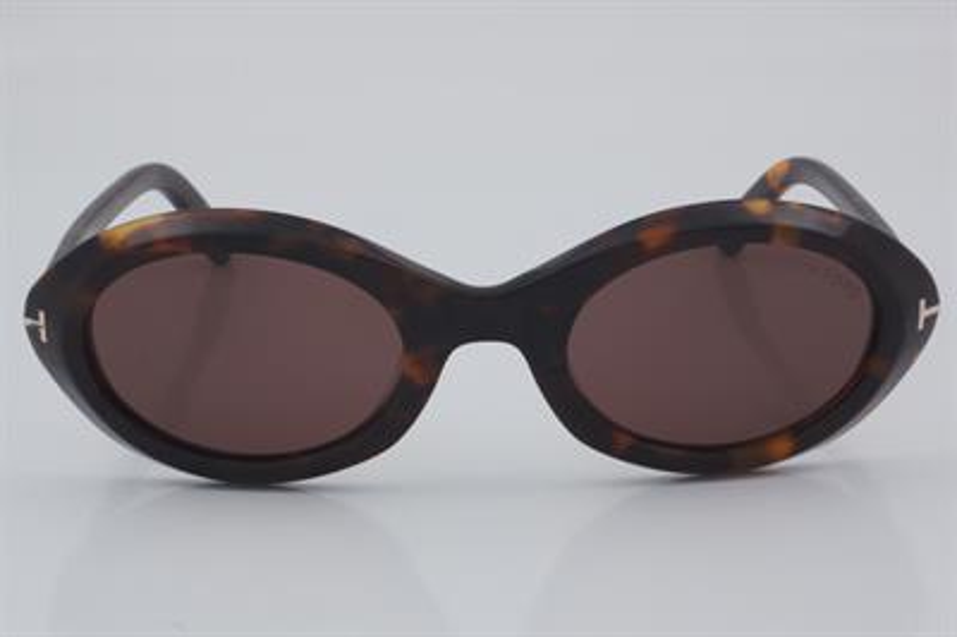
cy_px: 318
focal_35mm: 82
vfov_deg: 16.5
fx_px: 2191
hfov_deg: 24.6
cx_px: 478
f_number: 32
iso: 100
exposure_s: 1/4
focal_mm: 55
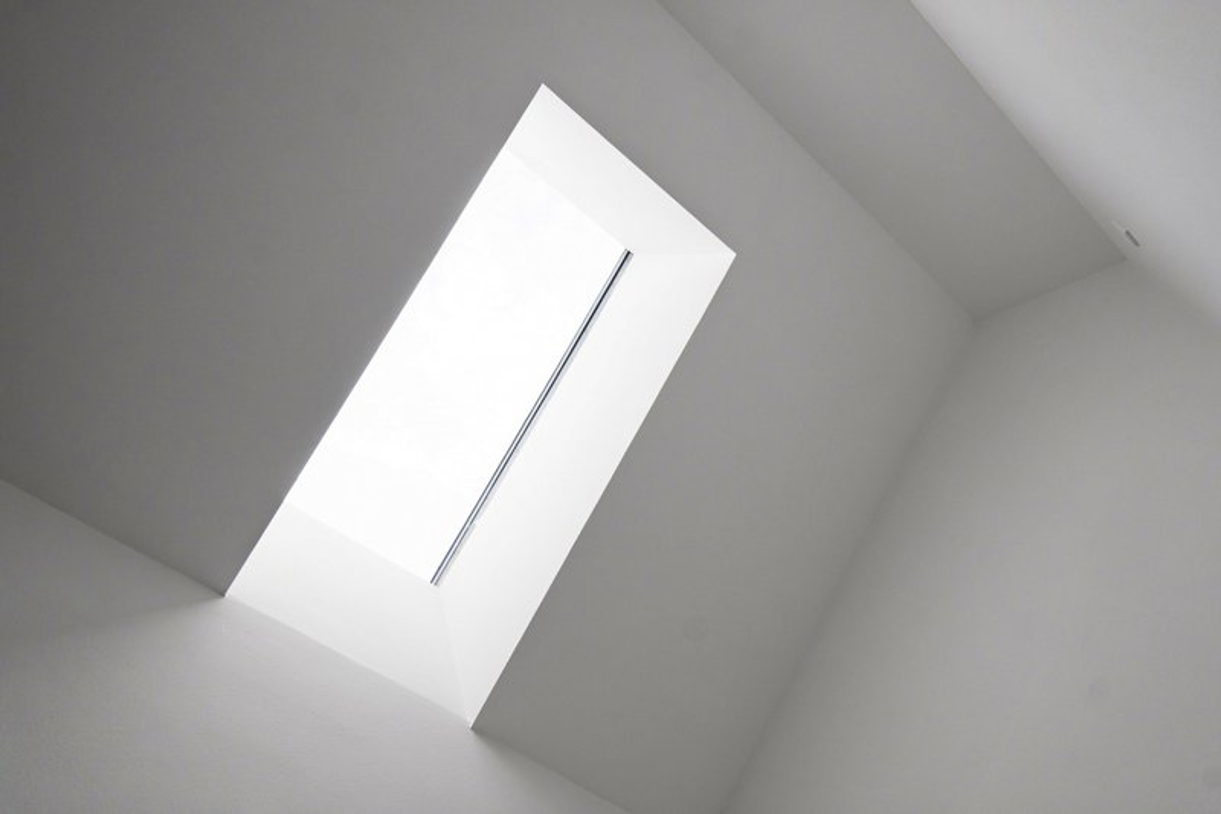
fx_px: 1221
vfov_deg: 36.9
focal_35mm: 36
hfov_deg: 53.1
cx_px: 610
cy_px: 407
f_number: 8
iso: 200
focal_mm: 24
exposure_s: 1/200
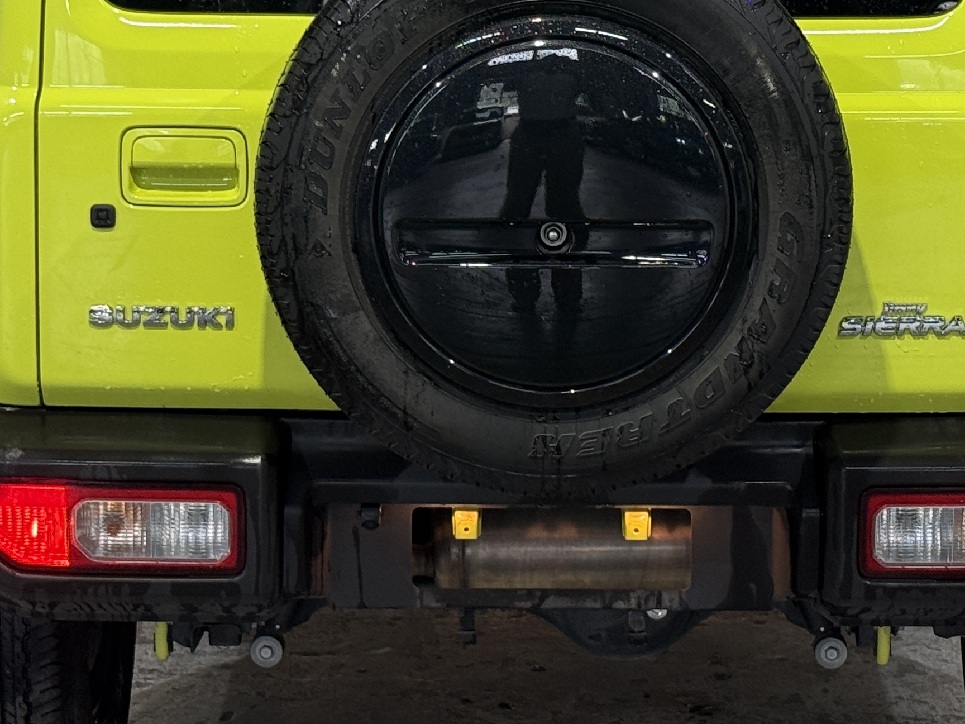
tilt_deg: -9.9
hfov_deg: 17.6
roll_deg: -0.1
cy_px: 195
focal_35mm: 112
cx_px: 548
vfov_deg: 13.2
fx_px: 3122
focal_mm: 6.76
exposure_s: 1/60
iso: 100
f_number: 1.78
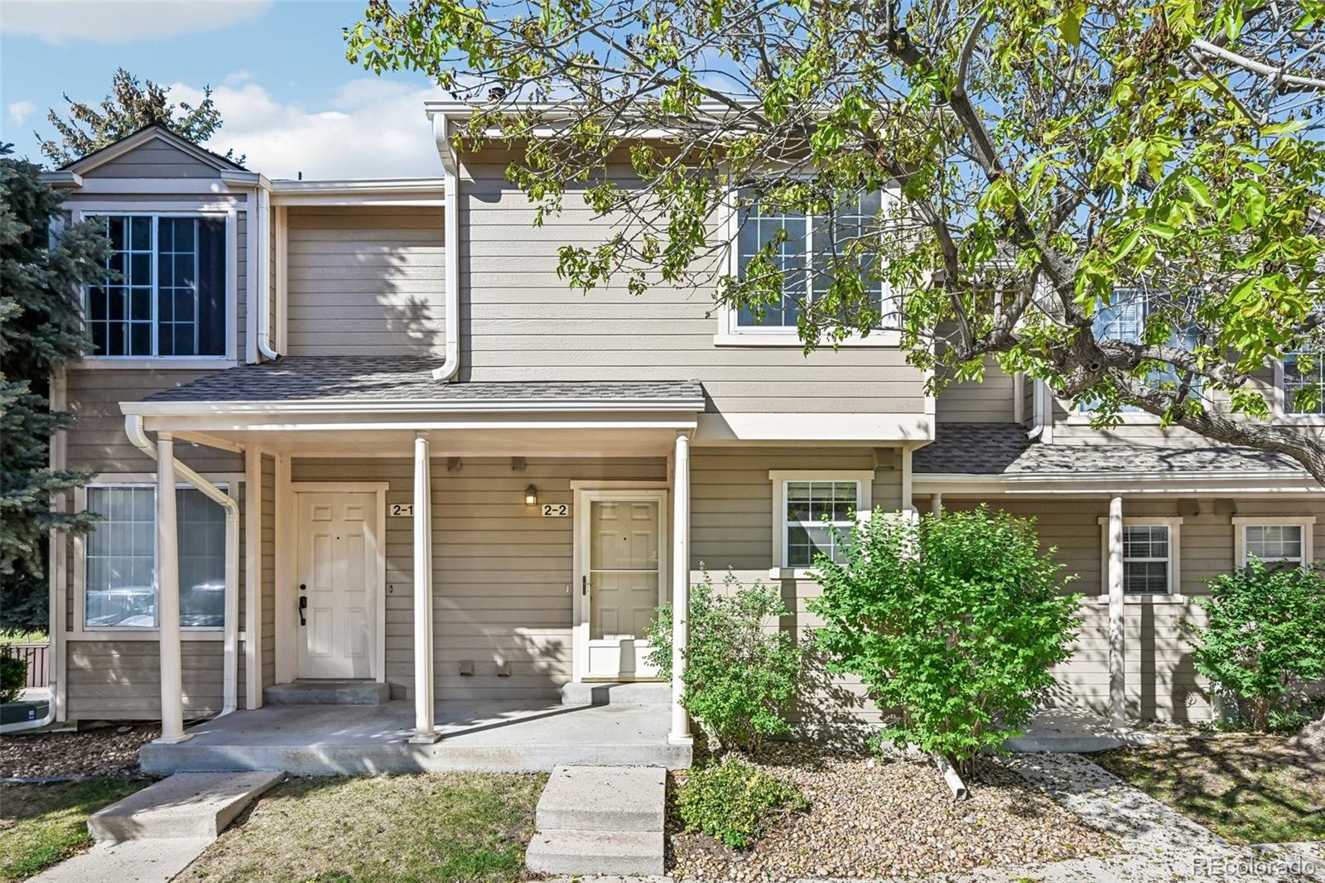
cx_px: 662
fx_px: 681
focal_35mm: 18
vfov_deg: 65.9
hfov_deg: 88.4
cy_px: 442
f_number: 11
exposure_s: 1/80
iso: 64
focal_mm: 18.5
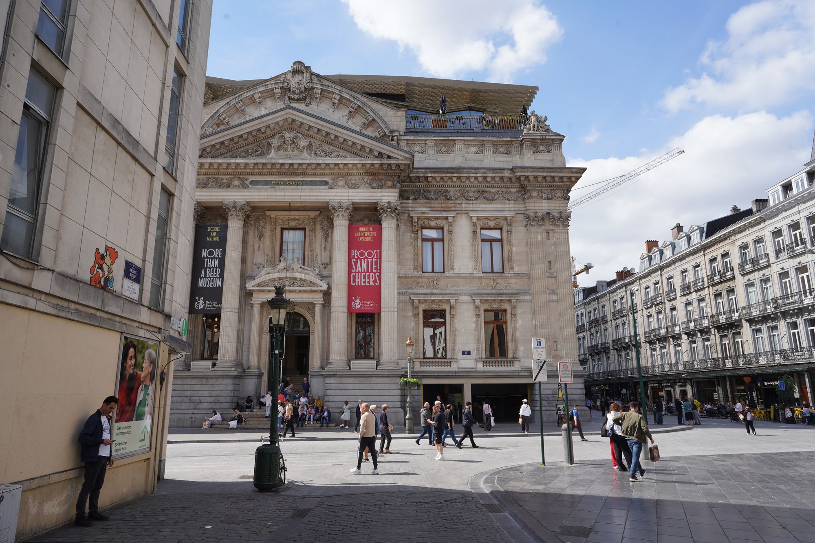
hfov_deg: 73.7
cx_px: 408
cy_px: 272
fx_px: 543
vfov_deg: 53.1
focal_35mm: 24
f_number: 13
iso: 100
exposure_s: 1/100
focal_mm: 24
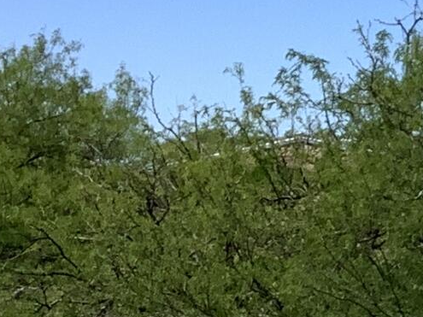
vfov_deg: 7.9
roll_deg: +0.8
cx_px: 809
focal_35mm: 188
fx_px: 2297
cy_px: 218
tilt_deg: -1.2
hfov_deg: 9.9
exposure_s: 1/1664
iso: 25
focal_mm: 3.3
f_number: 2.4
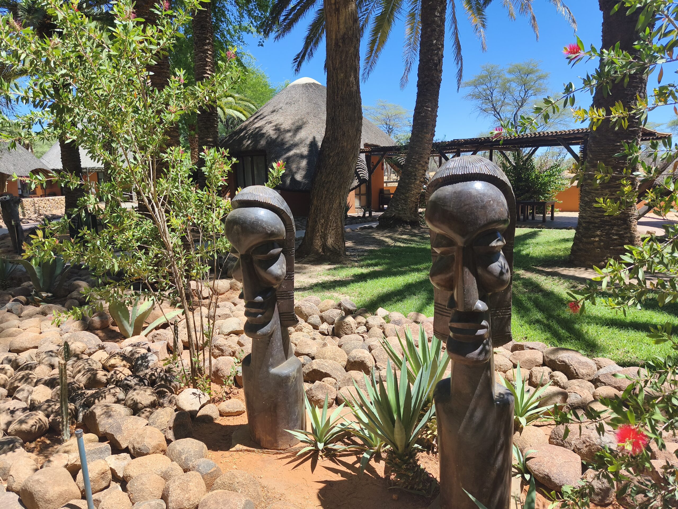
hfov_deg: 73.9
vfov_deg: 58.9
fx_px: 450
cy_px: 254
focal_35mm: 23
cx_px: 339
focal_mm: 6.18
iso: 50
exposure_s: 1/631
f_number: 1.65
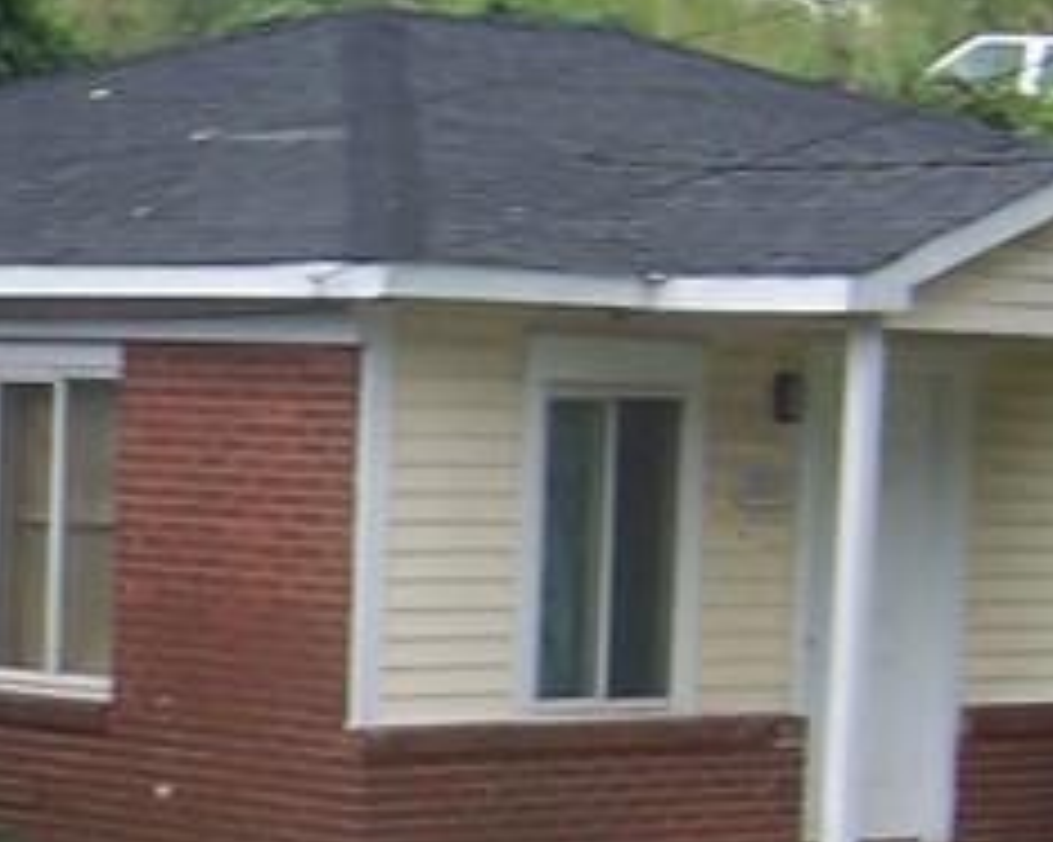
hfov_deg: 11.9
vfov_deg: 10.0
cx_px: -594
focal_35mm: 154
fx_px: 4797
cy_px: 752
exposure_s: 1/125
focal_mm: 5.6
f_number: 3.4
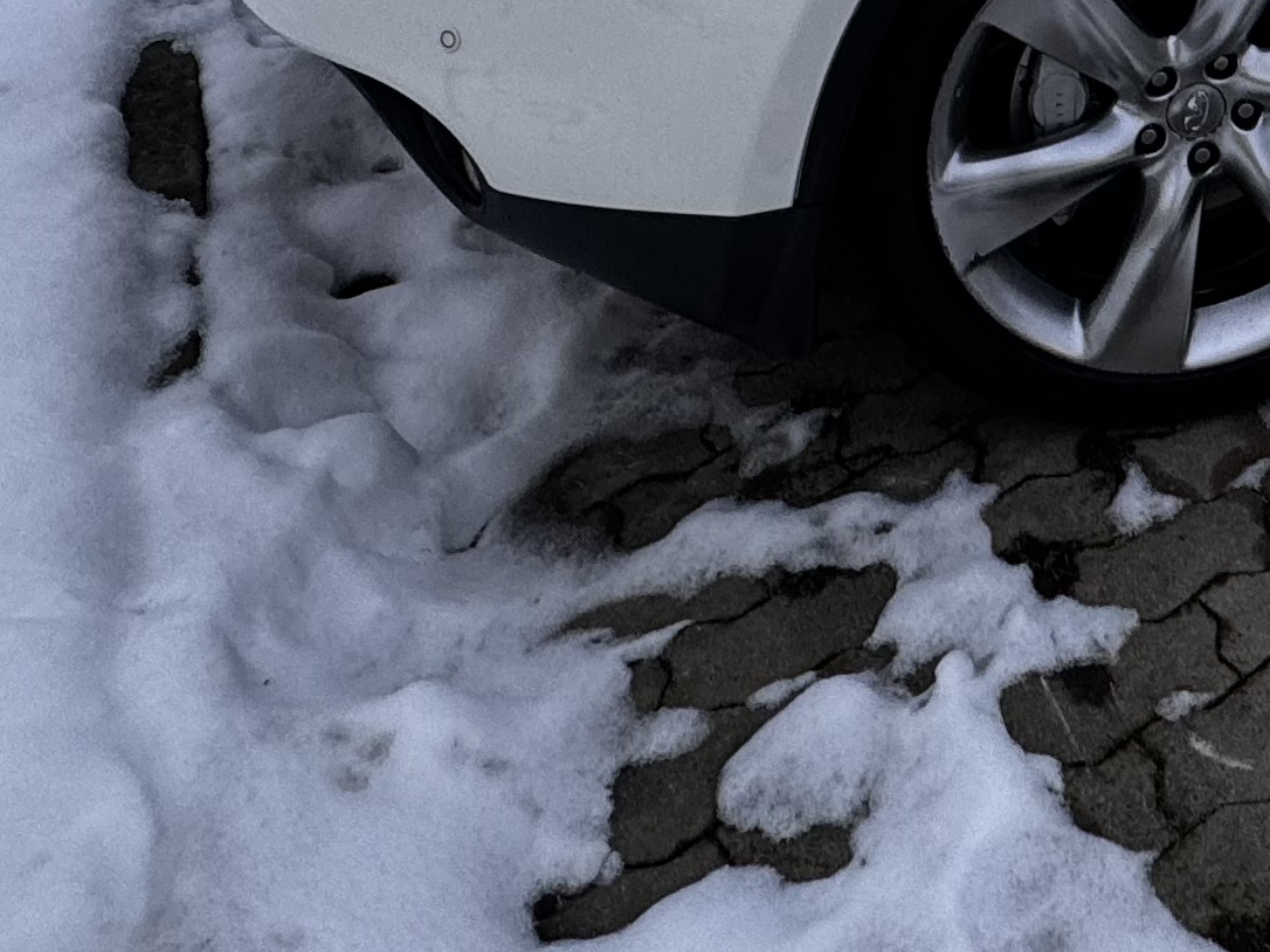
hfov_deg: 31.6
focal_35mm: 52
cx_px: 1476
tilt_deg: -10.5
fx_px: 1907
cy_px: -642
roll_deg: -0.8
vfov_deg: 21.3
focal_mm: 2.22
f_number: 2.2
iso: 80
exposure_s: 1/122
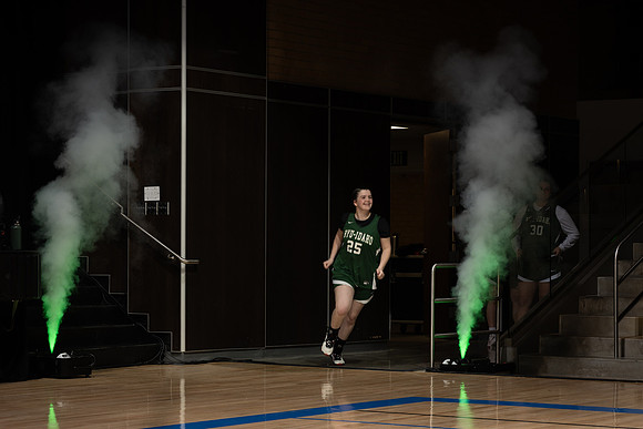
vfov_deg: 13.5
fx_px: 1810
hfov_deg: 20.1
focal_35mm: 101
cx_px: 349
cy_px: 257
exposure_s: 1/125
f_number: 5
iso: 100
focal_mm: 70
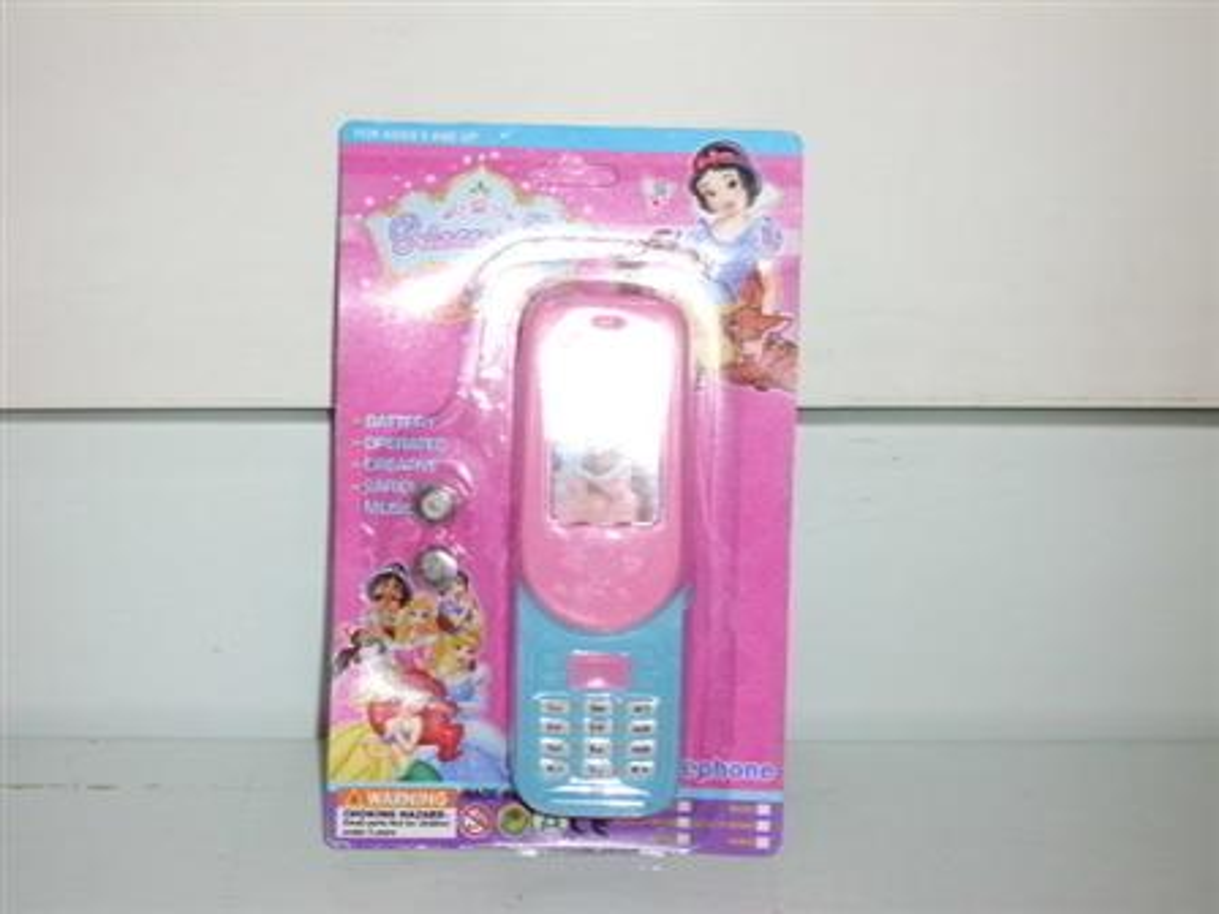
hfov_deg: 40.4
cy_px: 457
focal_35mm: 47
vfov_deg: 30.9
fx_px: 1655
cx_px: 610
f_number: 3.3
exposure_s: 1/60
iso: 64
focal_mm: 8.4
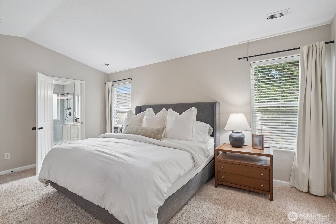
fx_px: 149
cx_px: 168
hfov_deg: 96.7
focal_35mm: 16
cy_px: 112
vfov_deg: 73.7
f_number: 8
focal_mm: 16
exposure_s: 1/13
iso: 400
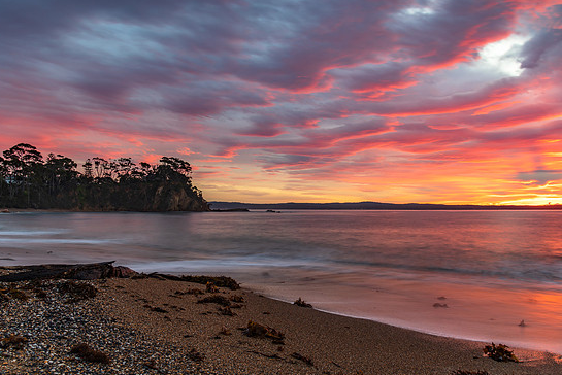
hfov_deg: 67.4
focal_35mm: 27
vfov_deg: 48.0
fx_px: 422
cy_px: 196
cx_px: 284
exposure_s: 5
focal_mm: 24
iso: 100
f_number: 9
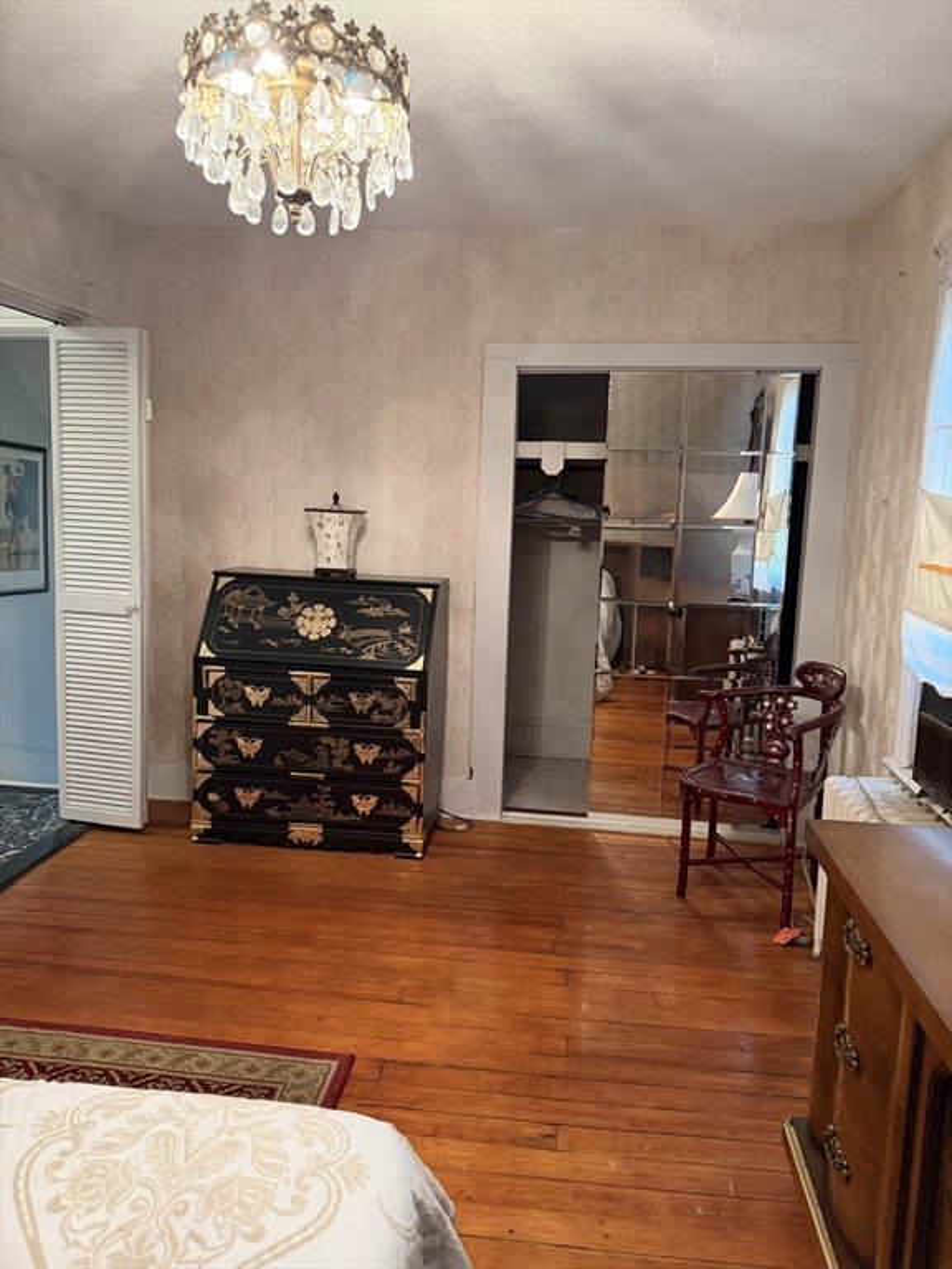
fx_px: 880
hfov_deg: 56.8
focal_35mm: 24
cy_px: 634
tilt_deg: -8.3
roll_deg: -1.9
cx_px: 476
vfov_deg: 71.6
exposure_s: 1/60
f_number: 1.78
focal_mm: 6.76
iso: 640
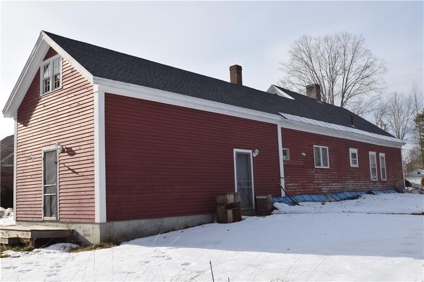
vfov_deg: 36.8
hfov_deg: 53.1
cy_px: 141
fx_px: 424
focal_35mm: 36
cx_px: 212
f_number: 9
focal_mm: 24
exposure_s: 1/200
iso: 100
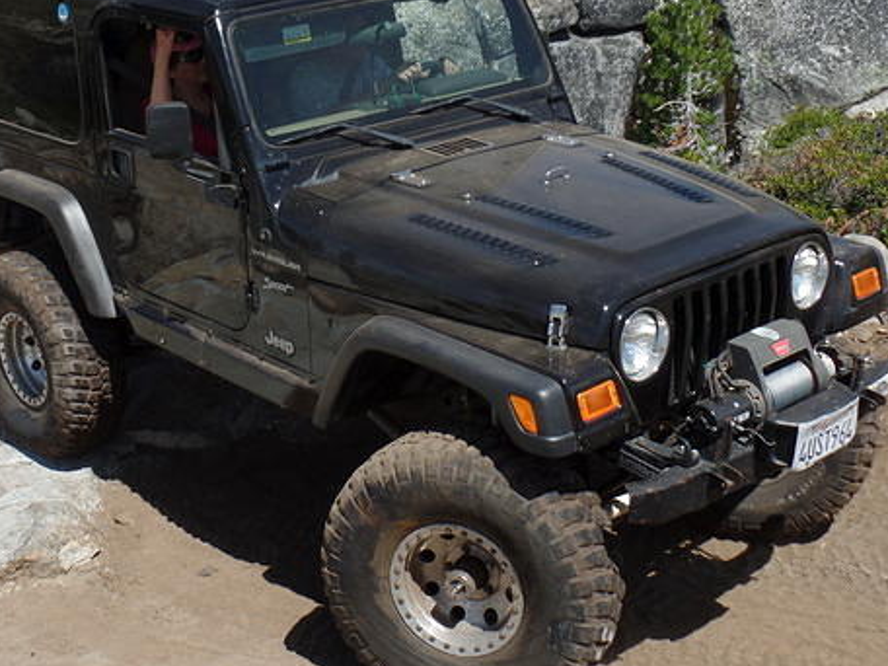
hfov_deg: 32.5
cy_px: 249
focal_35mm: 59
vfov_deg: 24.7
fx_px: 1514
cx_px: 327
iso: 80
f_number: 3.2
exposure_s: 1/1000
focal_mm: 7.5
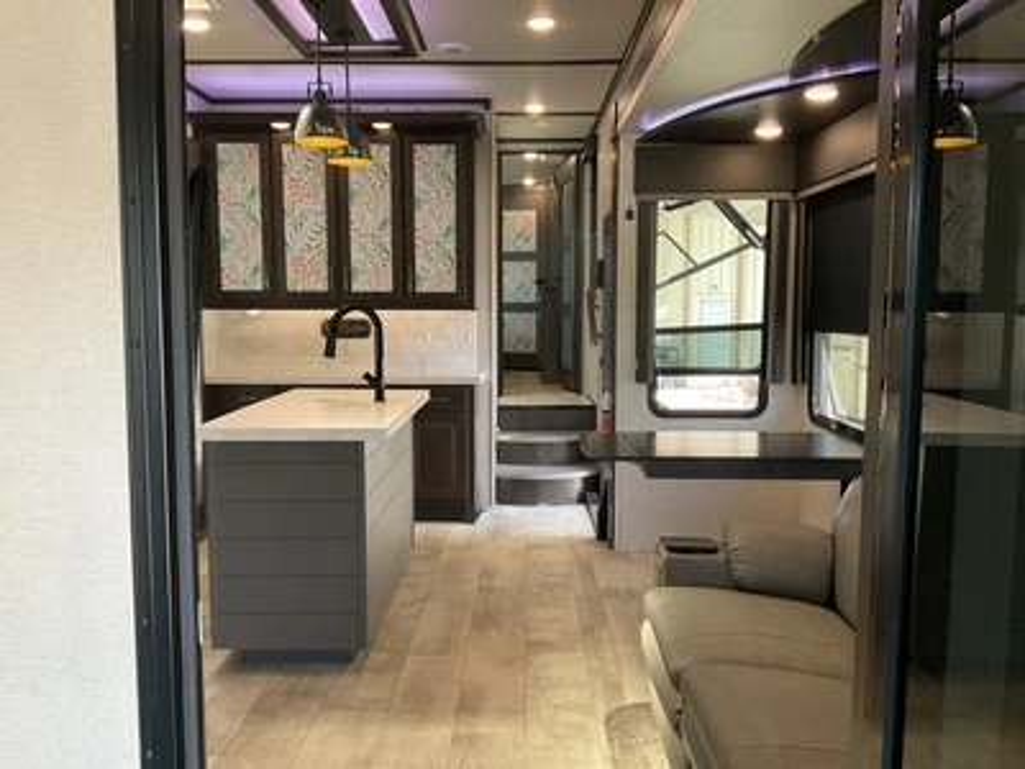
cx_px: 512
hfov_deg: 61.7
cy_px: 384
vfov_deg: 48.2
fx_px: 859
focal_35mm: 29
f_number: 1.8
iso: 100
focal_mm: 3
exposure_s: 1/60
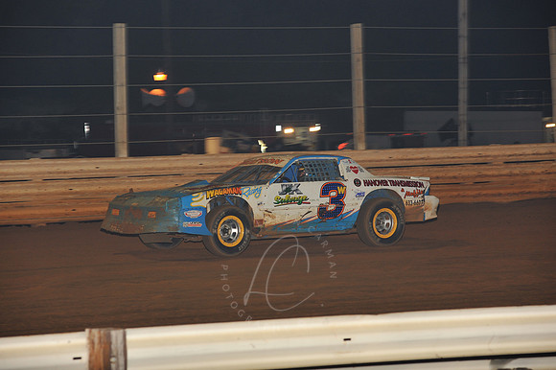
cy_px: 185
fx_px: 2238
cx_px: 278
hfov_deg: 14.2
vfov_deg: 9.5
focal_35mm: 145
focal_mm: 145
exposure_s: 1/320
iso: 800
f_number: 6.3
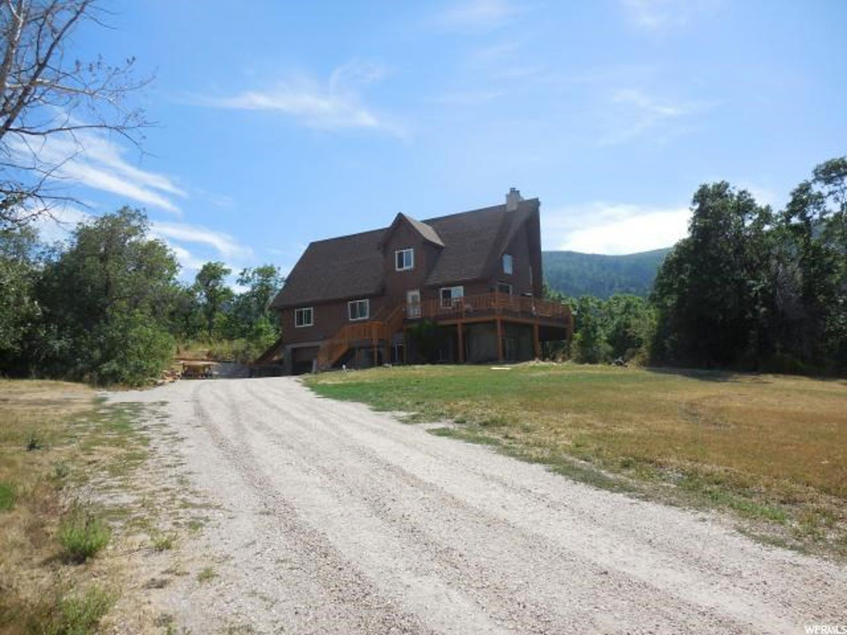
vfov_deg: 54.9
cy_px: 318
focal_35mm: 25
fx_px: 612
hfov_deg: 69.4
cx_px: 424
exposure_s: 1/1000
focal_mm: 4.5
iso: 125
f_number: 3.7
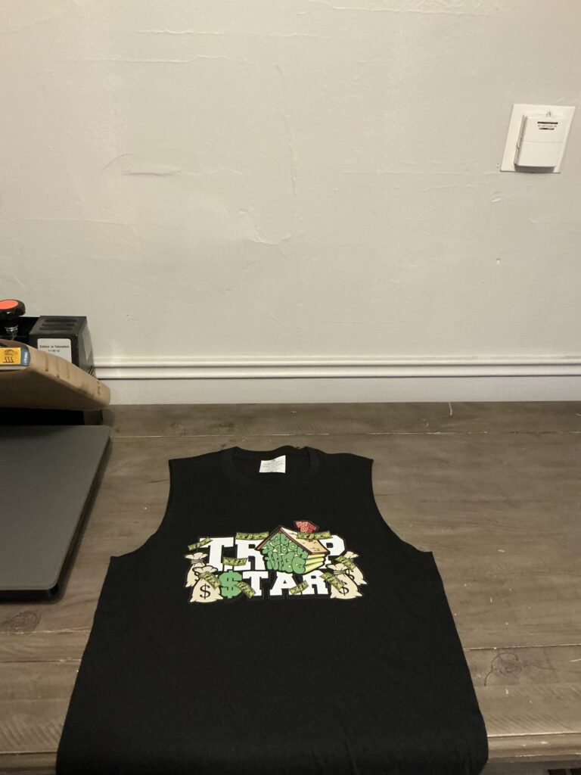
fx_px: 627
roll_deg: -3.2
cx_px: 290
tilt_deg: -31.5
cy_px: 388
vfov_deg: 63.4
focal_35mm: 28
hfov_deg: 49.7
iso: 400
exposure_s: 1/30
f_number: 1.8
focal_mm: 3
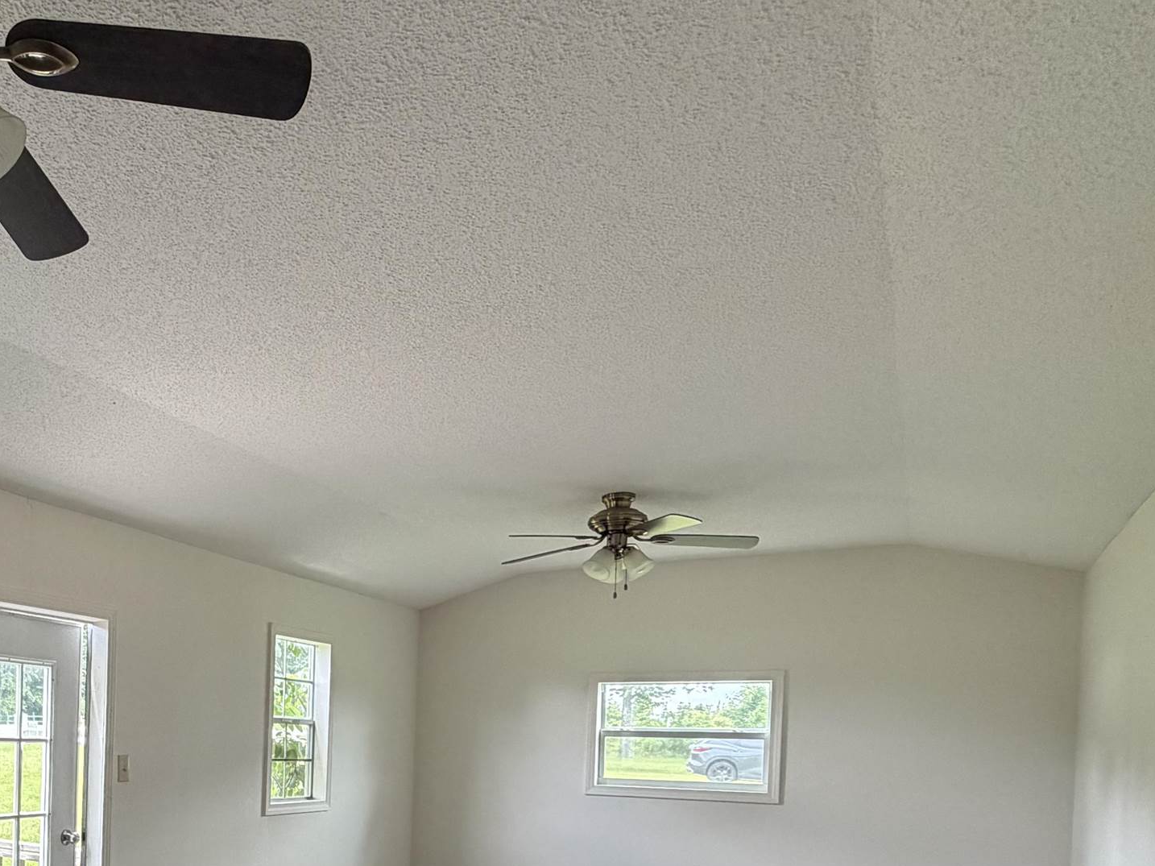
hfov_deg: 54.4
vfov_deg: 43.3
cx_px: 178
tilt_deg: -2.0
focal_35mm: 30
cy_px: 760
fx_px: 1001
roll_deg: -1.8
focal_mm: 2.22
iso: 200
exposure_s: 1/121
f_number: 2.2
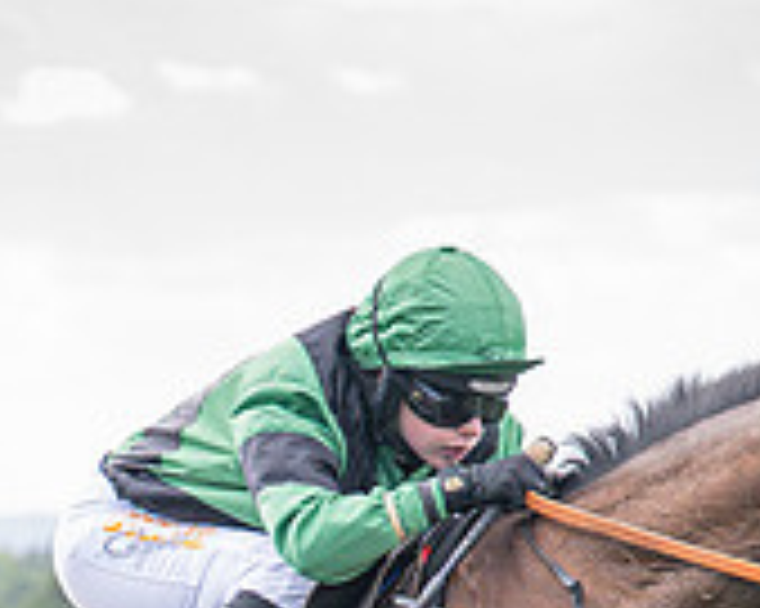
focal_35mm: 421
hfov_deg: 4.6
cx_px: 102
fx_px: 9464
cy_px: 864
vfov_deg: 3.7
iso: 400
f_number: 2.8
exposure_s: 1/1600
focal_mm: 70
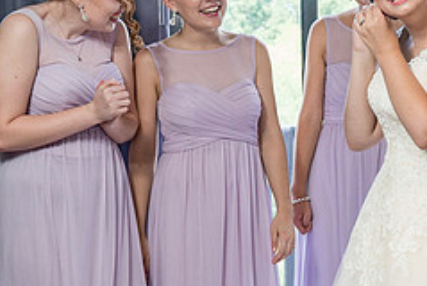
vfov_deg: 12.1
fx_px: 1354
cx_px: 472
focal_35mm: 114
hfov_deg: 17.3
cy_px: 126
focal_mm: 47
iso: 1000
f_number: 5.6
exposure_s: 1/200
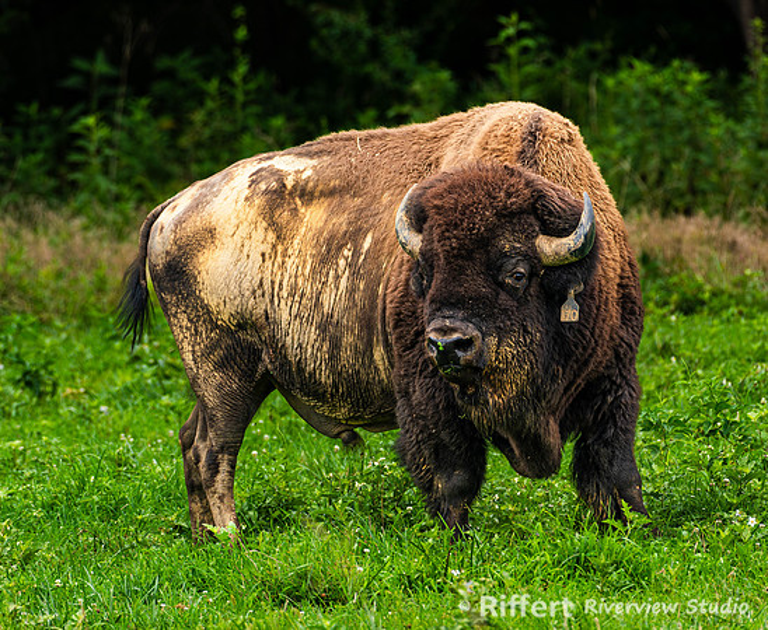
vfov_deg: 2.3
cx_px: 397
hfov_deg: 2.8
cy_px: 291
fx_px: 15555
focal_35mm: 677
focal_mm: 500
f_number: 7.1
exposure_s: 1/160
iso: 140
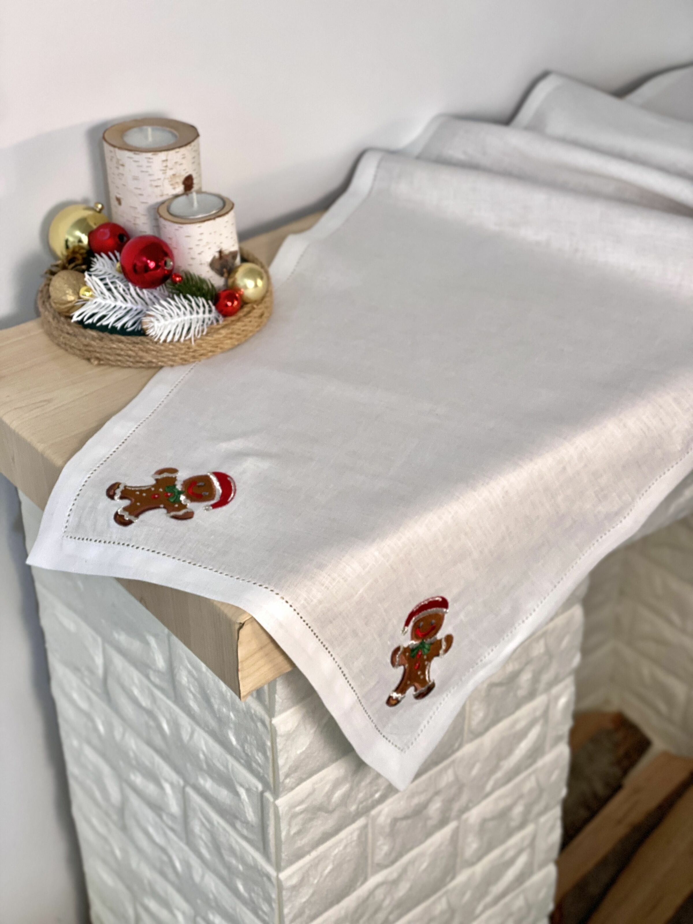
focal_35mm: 52
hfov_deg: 28.0
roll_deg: +1.5
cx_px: 346
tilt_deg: -34.2
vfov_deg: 36.8
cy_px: 462
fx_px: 1388
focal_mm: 6
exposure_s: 1/100
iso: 80
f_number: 2
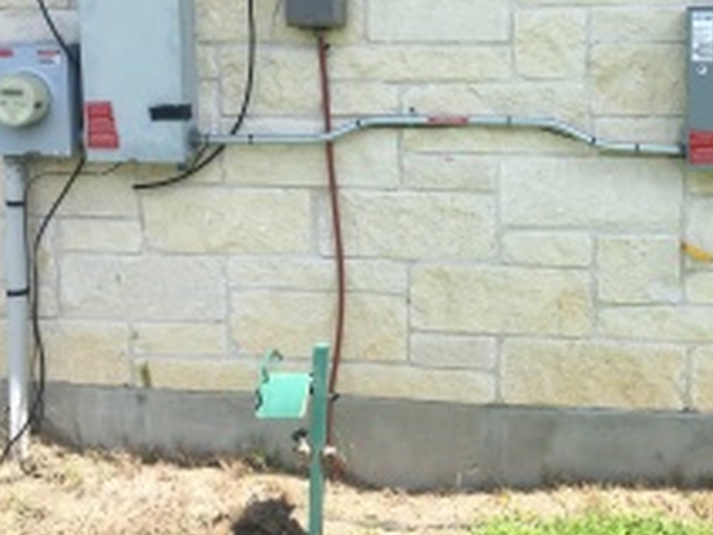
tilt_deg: -6.5
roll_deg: +1.1
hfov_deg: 37.5
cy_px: 94
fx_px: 1030
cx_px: 511
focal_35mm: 50
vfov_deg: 28.4
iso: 25
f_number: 2.2
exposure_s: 1/769
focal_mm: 4.15
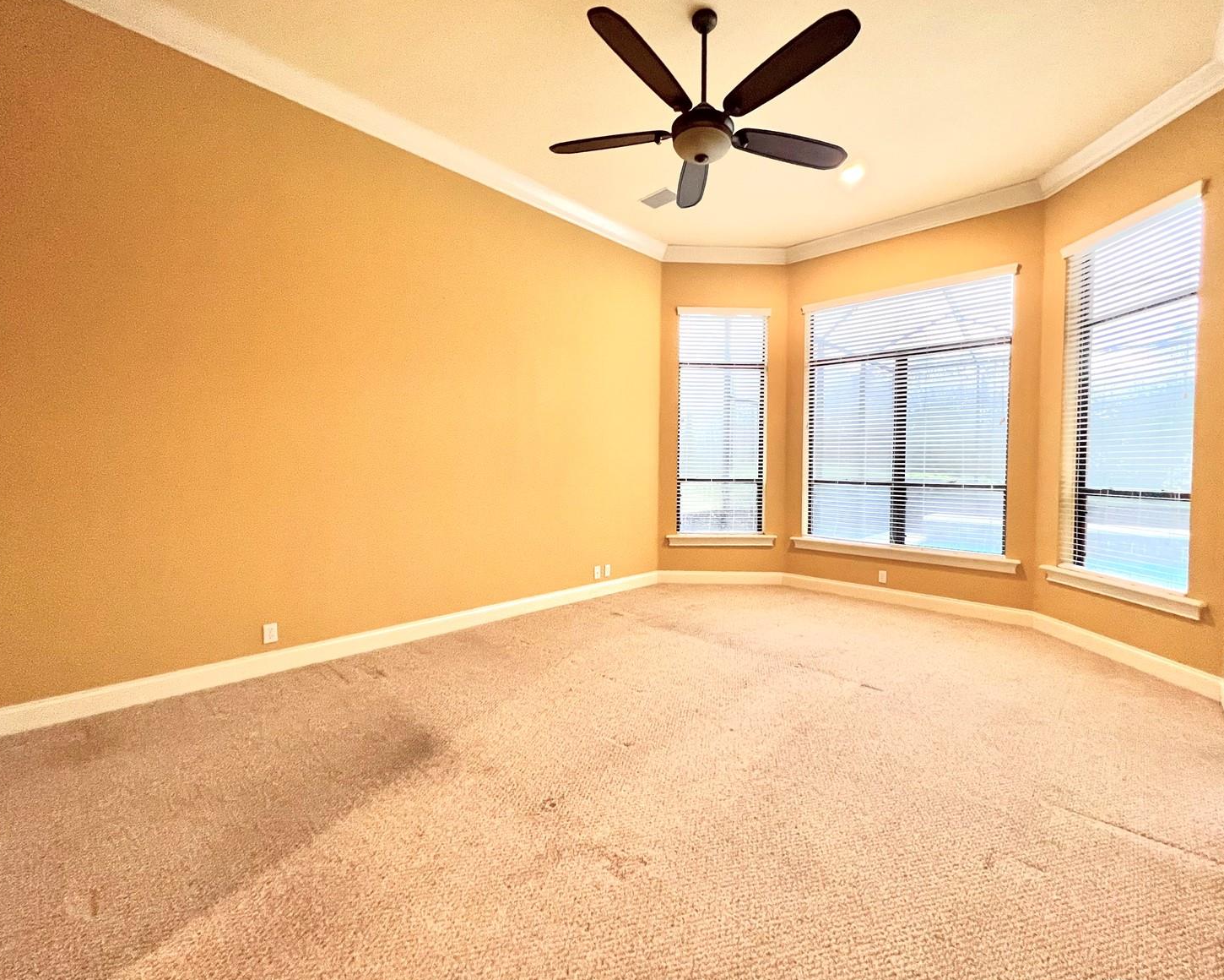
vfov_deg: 88.0
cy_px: 476
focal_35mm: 14
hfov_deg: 100.7
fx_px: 507
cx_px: 636
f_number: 1.8
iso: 400
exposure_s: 1/60
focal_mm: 1.57
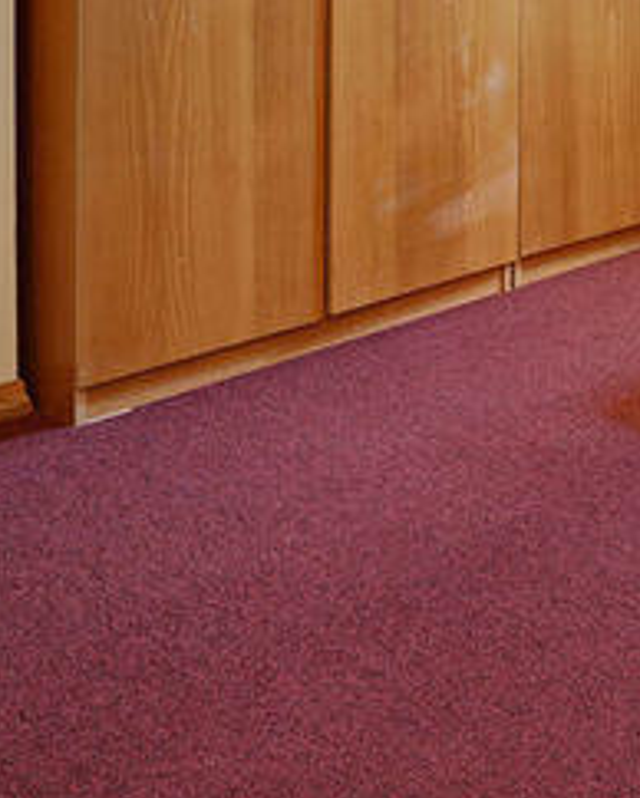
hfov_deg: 19.9
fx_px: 1466
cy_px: -173
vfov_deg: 26.8
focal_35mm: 62
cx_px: 1056
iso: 200
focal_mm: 16
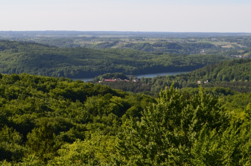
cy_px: 83
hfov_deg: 24.7
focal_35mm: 82
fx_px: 574
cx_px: 126
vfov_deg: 16.5
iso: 140
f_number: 11
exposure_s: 1/125
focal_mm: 55
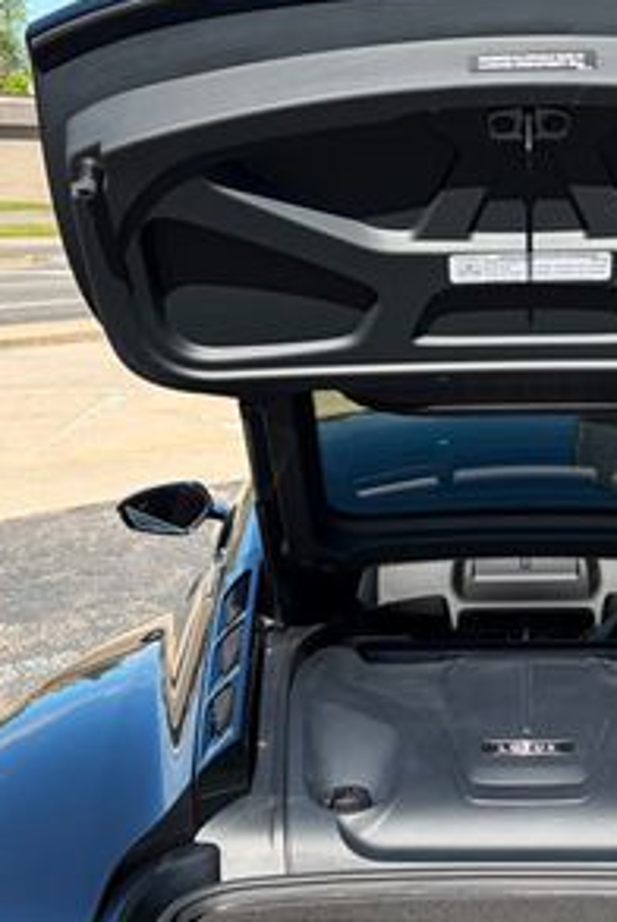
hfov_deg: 22.8
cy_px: 724
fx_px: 1513
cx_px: 478
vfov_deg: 33.0
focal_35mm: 59
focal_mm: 5.96
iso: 50
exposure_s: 1/1239
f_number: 1.6
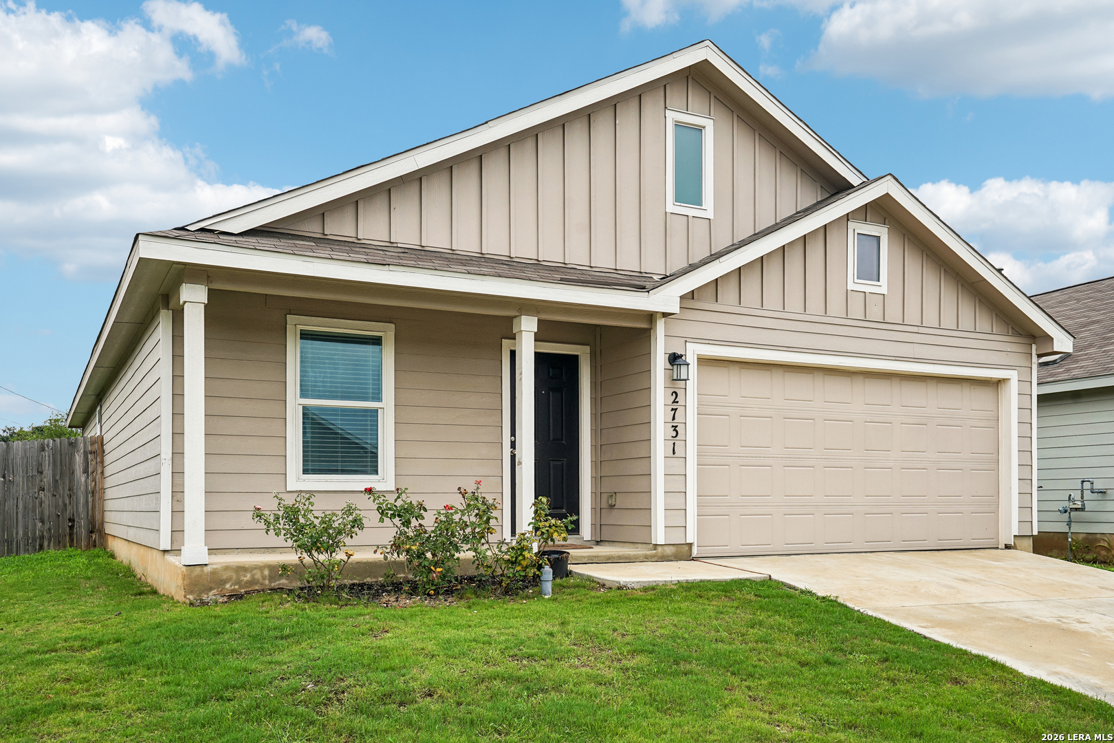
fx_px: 928
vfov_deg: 43.6
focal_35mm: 30
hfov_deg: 61.9
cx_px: 557
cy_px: 372
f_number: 8
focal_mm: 30
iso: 200
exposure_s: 1/400
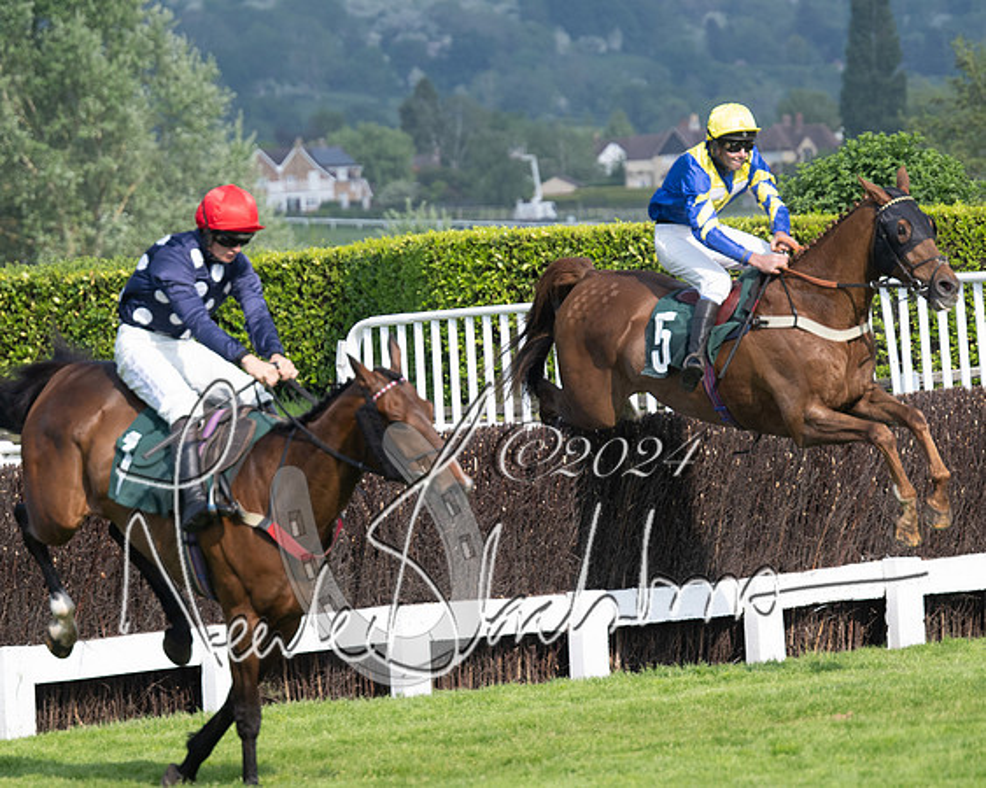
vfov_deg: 5.6
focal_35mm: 278
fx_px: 8118
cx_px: 441
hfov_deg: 6.9
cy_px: 394
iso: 400
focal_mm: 165
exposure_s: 1/2500
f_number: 4
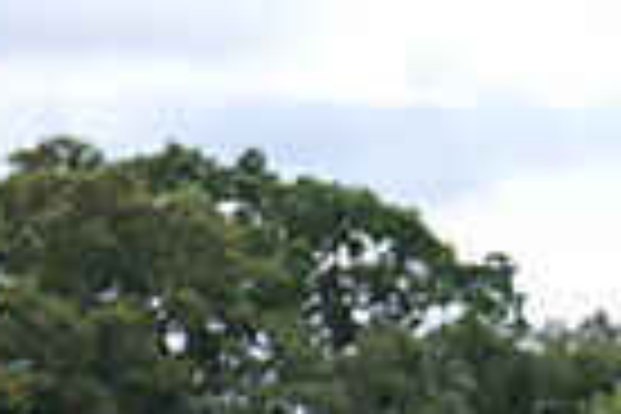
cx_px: 1242
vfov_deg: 2.8
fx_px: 8314
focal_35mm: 482
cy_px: 619
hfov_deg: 4.2
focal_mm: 115
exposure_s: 1/1250
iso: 720
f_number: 5.6
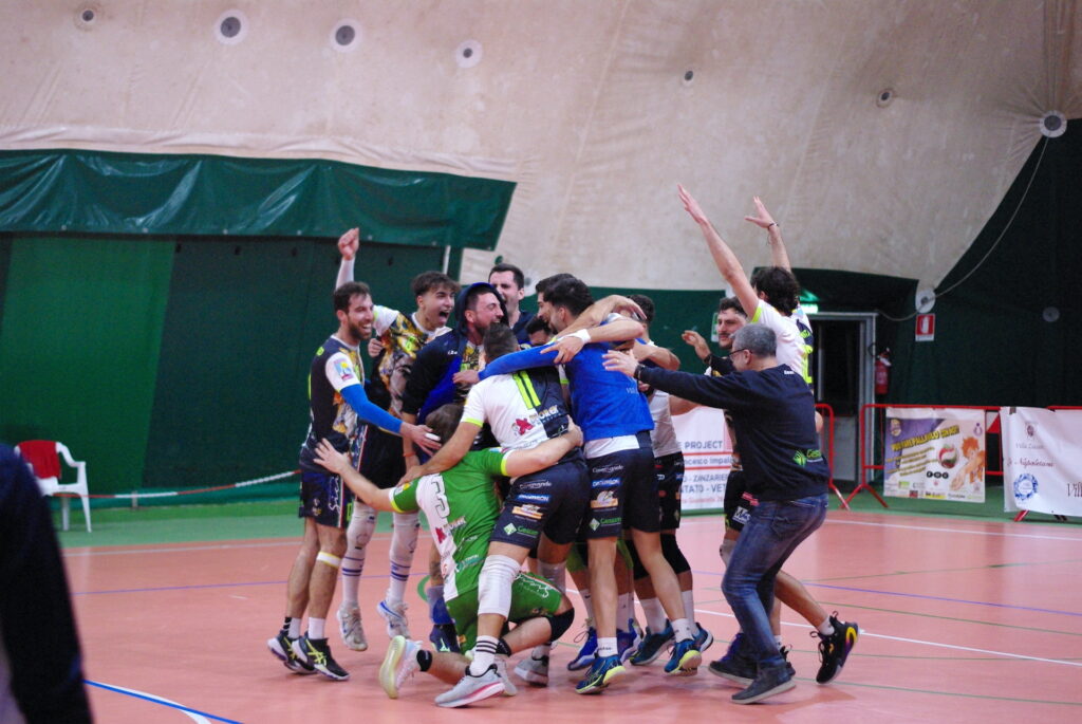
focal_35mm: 75
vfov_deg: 18.2
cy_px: 362
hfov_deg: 27.0
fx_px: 2256
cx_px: 541
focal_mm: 50
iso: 1600
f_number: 1.8
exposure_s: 1/250
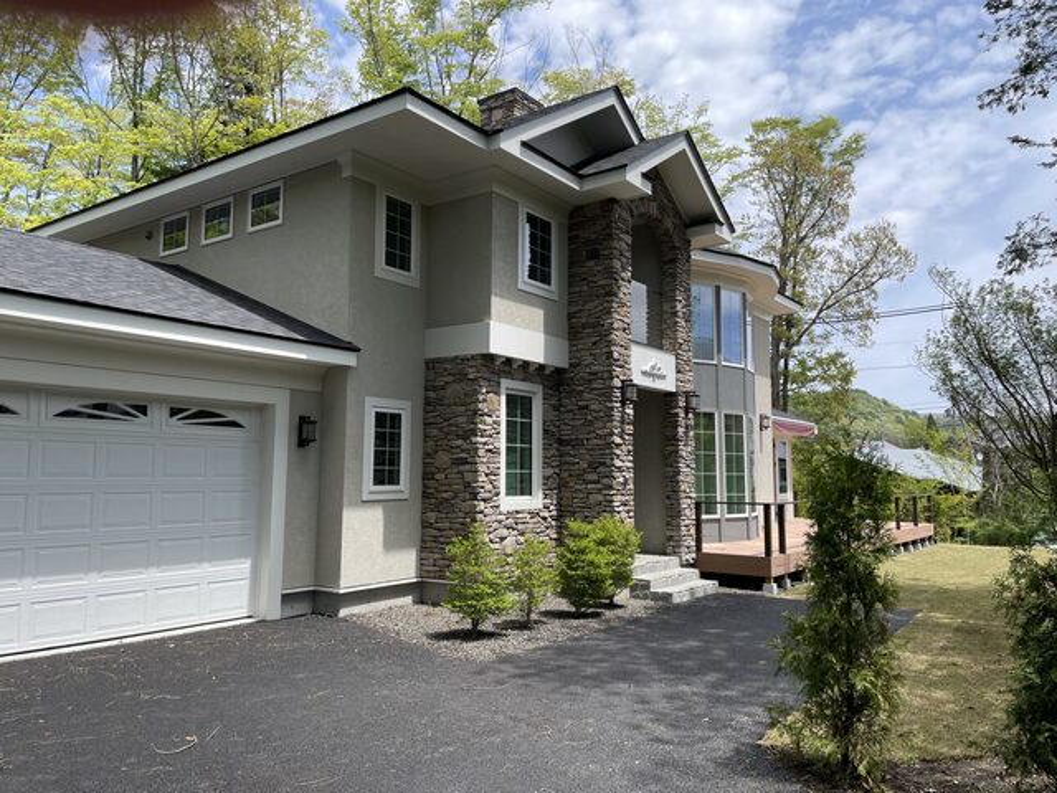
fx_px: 794
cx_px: 528
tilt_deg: +6.3
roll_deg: +0.4
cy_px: 396
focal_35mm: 26
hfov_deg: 67.3
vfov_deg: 53.1
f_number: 1.6
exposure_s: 1/2020
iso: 32
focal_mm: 4.2
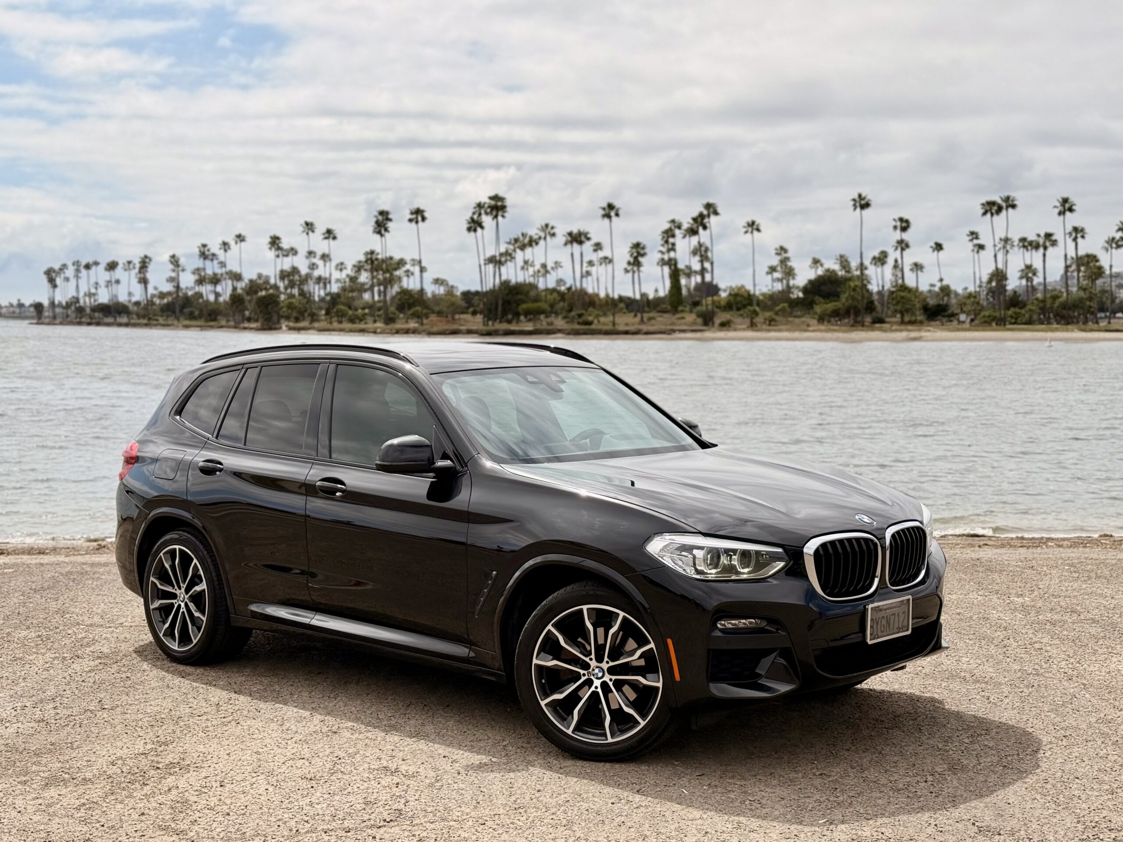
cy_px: 421
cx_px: 562
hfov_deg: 39.7
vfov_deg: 30.3
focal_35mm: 48
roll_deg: -0.6
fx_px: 1557
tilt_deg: -3.3
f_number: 1.78
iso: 100
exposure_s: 1/7143
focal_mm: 6.76
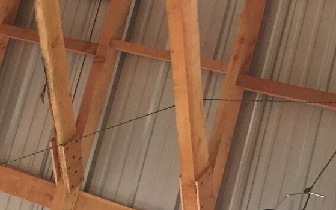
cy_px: -16
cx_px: 166
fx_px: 806
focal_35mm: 88
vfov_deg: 14.5
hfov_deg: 23.6
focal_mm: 4.15
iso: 250
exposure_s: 1/20
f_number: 2.2
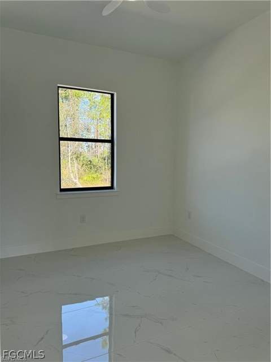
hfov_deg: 56.8
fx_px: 251
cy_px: 181
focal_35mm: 24
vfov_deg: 71.6
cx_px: 136
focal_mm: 6.76
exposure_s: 1/499
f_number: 1.78
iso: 80
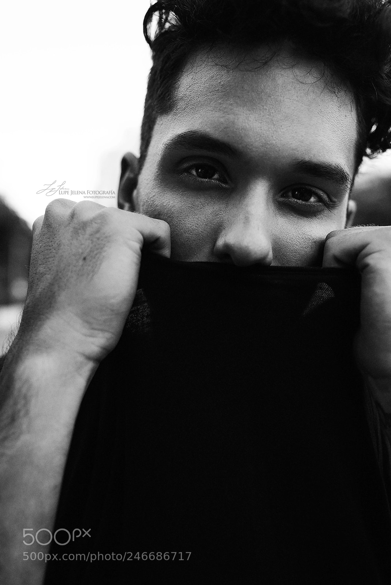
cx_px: 196
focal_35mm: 35
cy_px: 292
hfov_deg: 37.9
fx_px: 570
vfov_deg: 54.4
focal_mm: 35
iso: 500
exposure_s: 1/640
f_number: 3.2
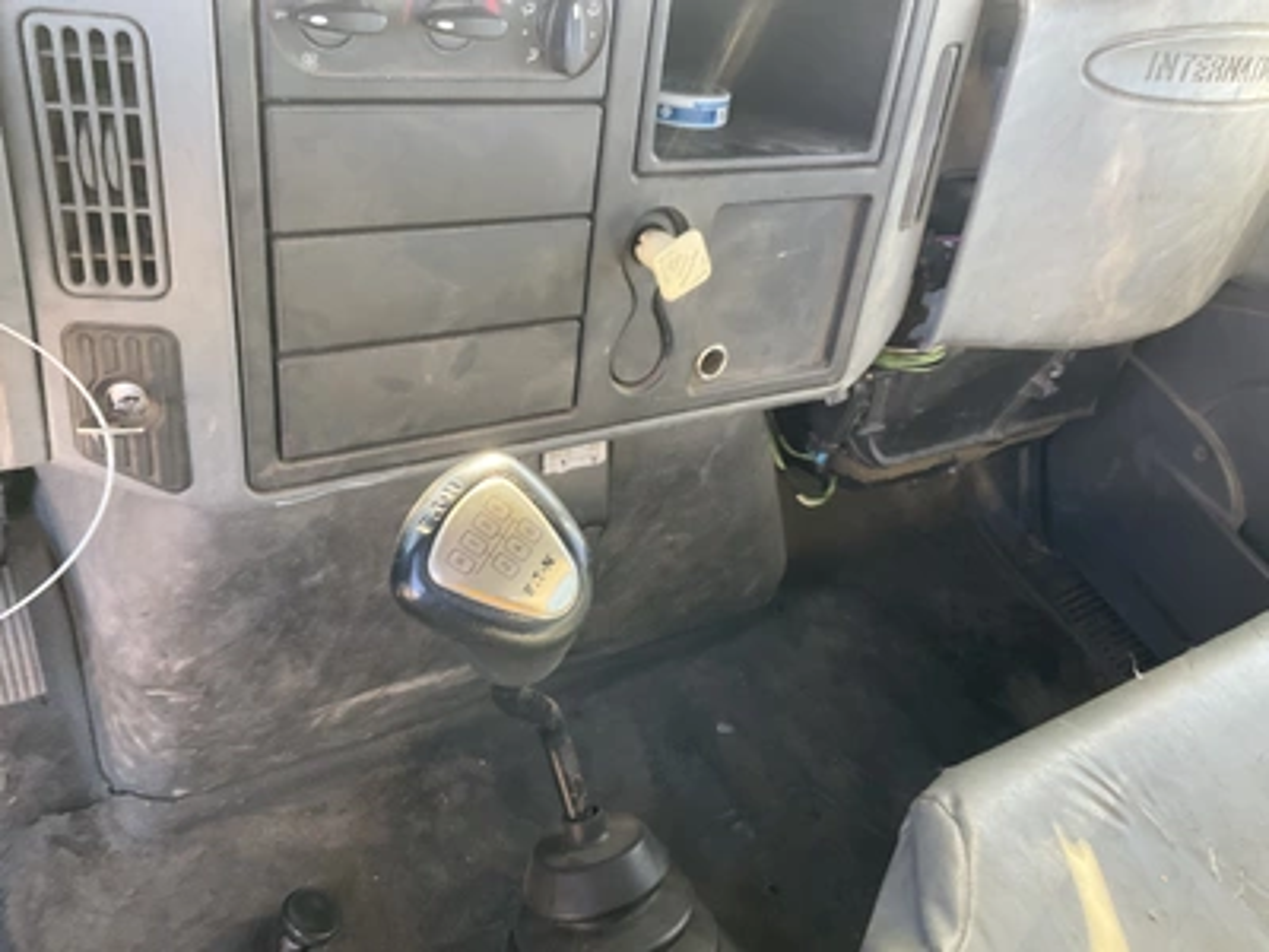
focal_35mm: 29
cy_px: 476
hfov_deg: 61.7
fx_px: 1063
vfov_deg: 48.2
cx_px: 634
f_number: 1.8
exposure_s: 1/60
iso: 80
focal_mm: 3
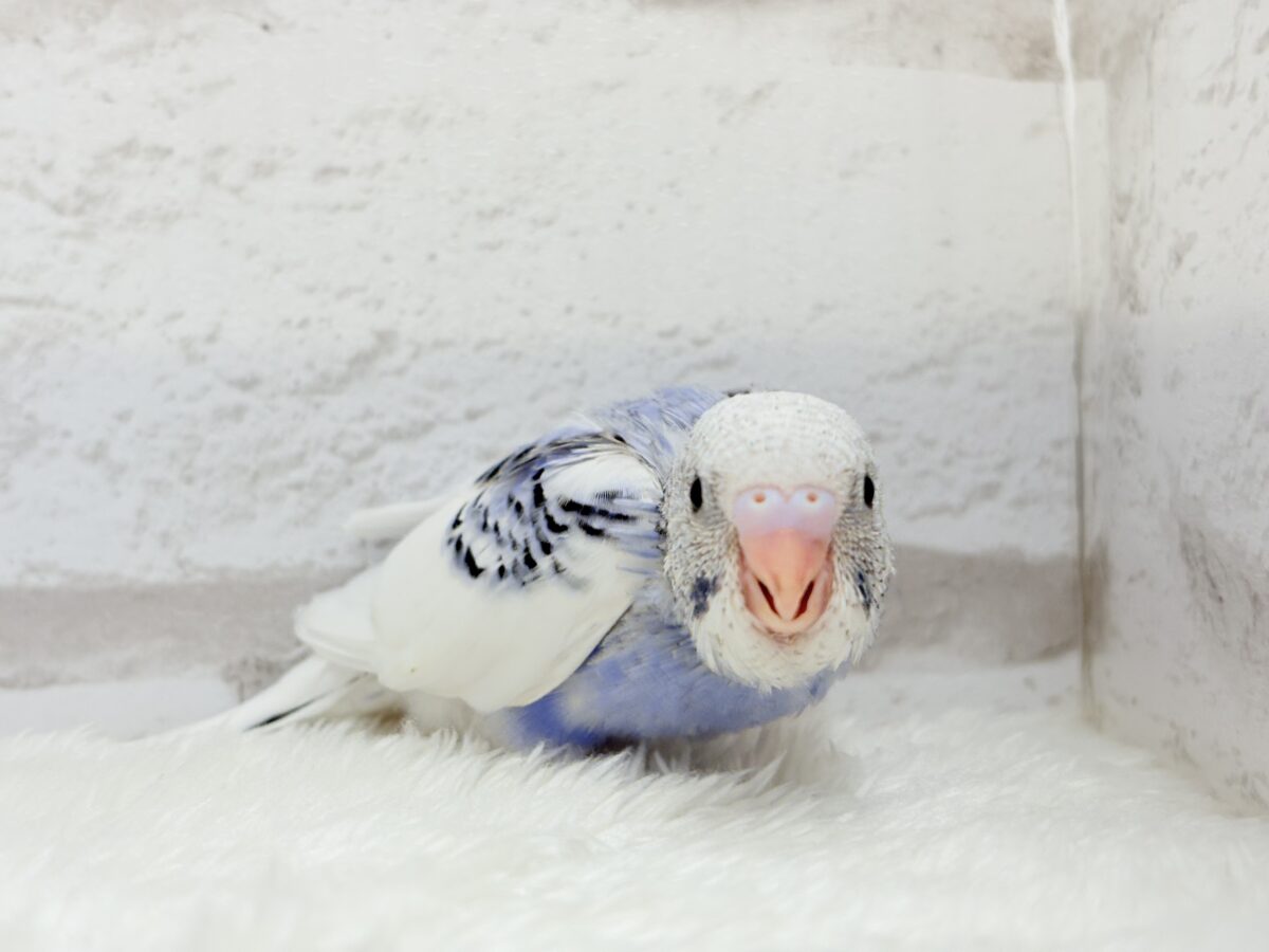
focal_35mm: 52
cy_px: 476
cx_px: 634
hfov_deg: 36.8
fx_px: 1906
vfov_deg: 28.0
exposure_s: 1/100
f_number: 1.6
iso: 80
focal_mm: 5.96
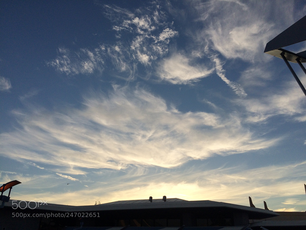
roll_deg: -2.5
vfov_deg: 48.2
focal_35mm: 29
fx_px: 256
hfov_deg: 61.7
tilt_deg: +27.3
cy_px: 115
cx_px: 153
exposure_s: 1/2933
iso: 32
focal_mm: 4.15
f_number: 2.2
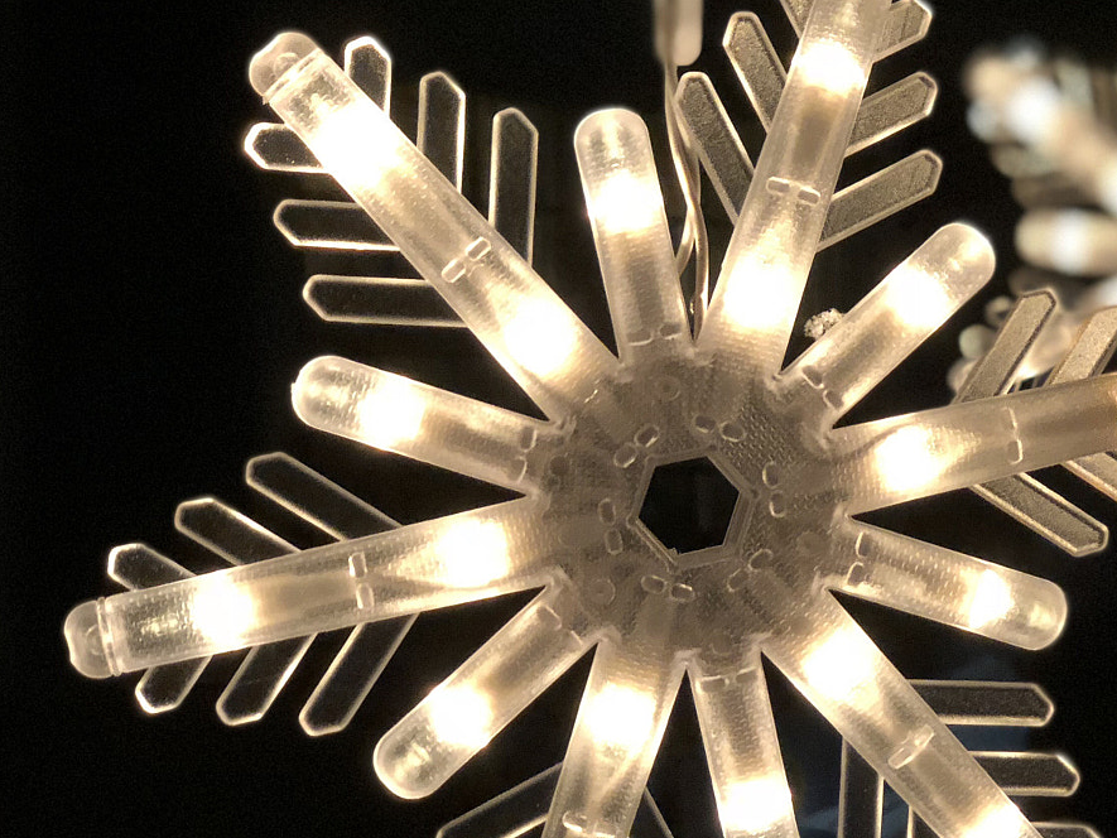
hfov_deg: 20.5
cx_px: 984
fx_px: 3034
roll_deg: +0.7
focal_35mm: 94
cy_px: 423
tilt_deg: +2.4
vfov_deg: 15.7
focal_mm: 6
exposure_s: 1/40
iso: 400
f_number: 2.4
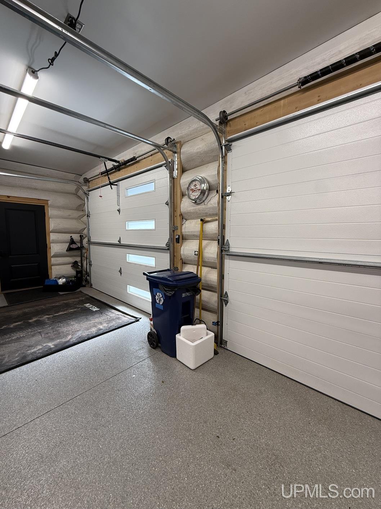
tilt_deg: -4.0
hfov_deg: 85.7
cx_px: 190
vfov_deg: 102.1
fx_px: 205
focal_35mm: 14
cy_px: 254
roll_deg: -0.6
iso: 100
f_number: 2.2
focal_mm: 2.22
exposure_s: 1/99
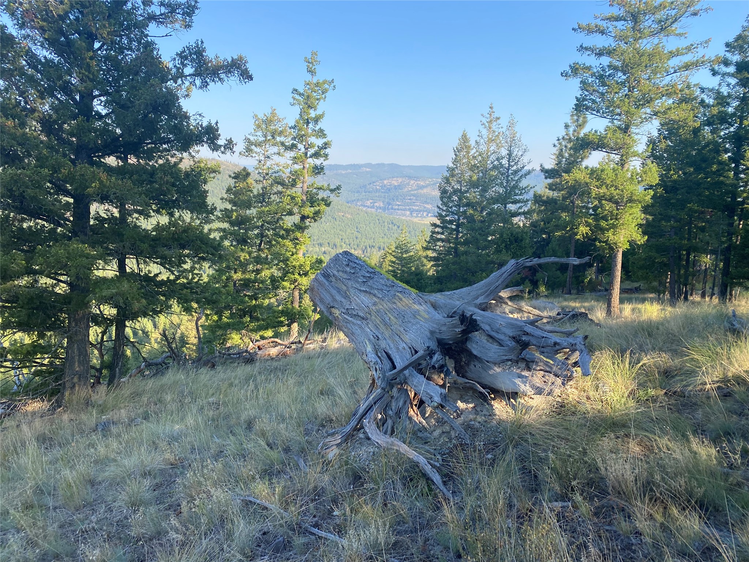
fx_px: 563
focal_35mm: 26
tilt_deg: -12.7
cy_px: 281
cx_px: 374
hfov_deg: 67.3
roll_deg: -1.5
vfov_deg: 53.1
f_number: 1.8
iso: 32
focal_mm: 4.25
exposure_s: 1/858
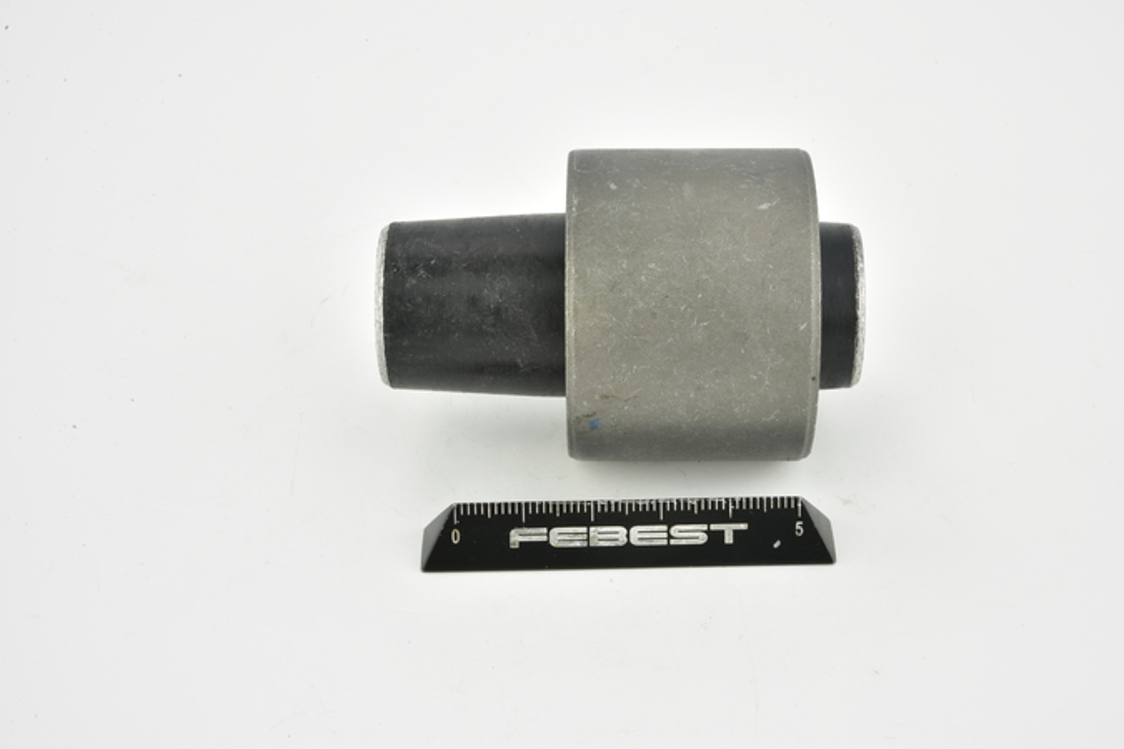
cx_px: 596
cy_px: 368
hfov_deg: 31.4
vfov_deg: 21.2
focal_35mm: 64
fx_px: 1998
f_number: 29
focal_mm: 60
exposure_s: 1/2.5
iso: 64
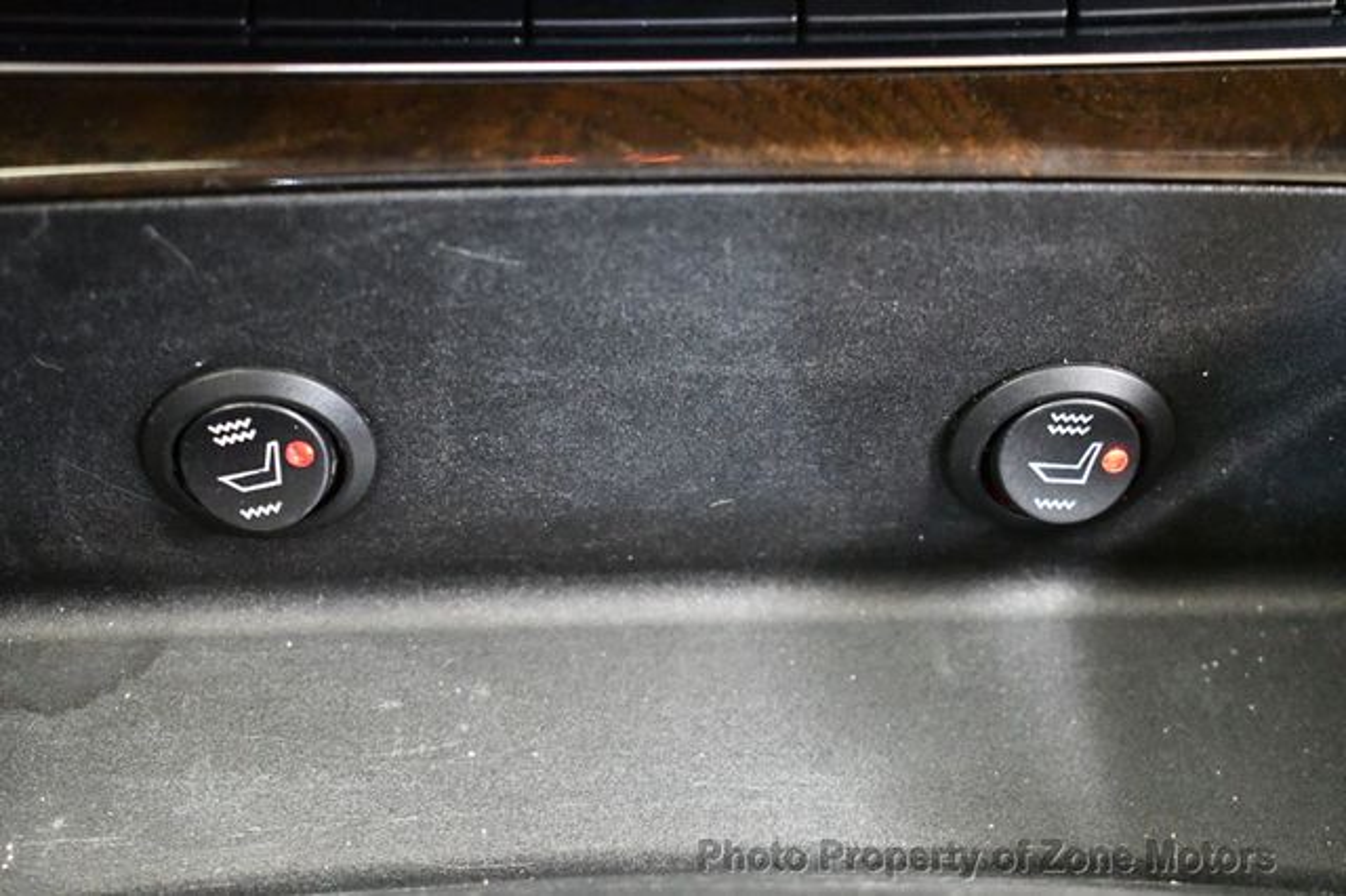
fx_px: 2354
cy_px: 448
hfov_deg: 31.9
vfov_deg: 21.5
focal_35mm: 63
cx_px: 673
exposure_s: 1/20
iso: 12800
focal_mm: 42
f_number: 5
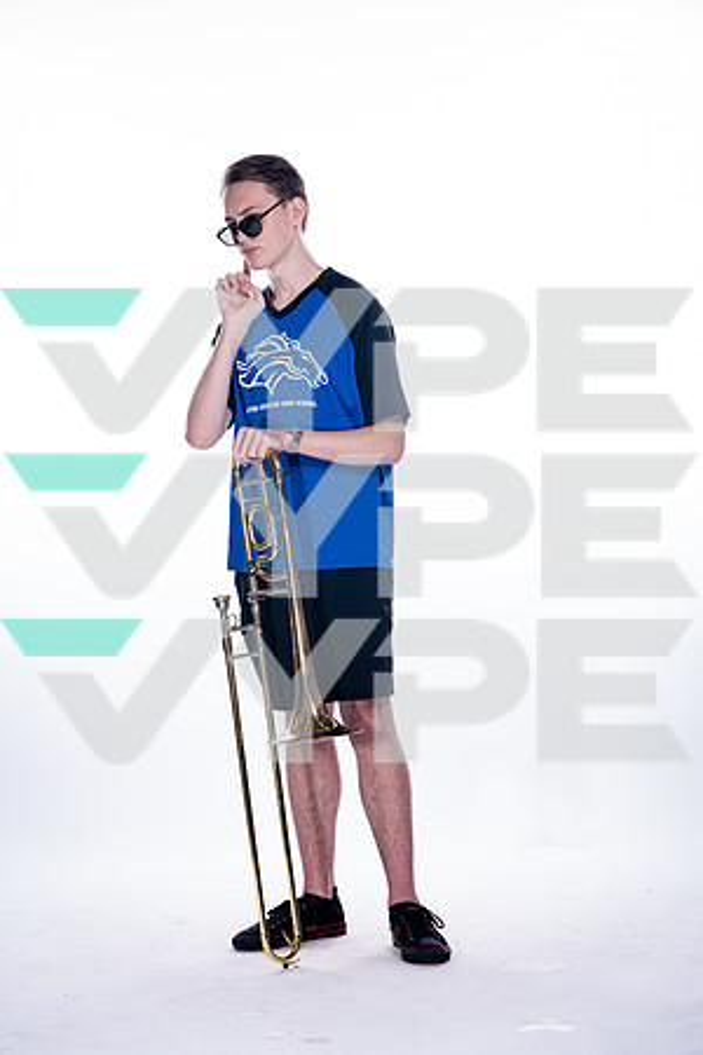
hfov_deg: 12.7
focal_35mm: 108
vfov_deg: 18.9
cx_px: 352
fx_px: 3163
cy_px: 528
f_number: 5.6
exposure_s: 1/250
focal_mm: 108
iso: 800
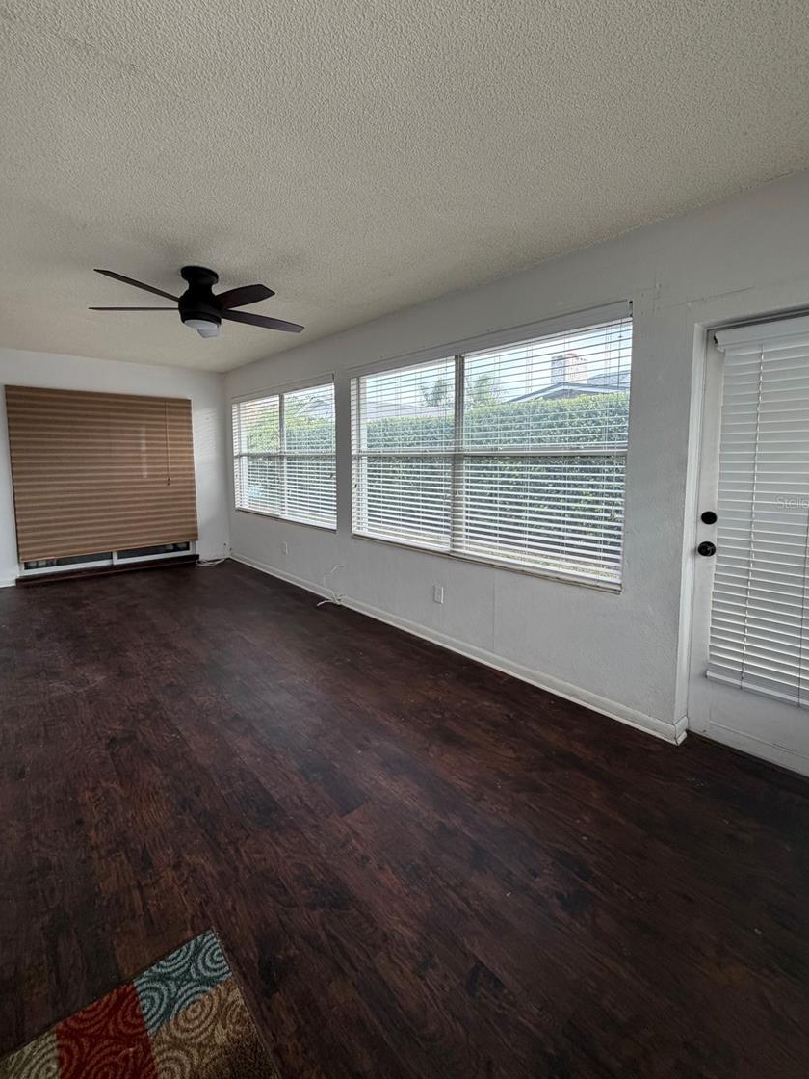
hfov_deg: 81.7
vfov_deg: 98.0
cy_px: 502
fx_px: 467
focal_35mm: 15
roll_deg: -0.6
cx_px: 411
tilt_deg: -4.6
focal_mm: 2.22
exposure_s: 1/121
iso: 100
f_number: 2.2
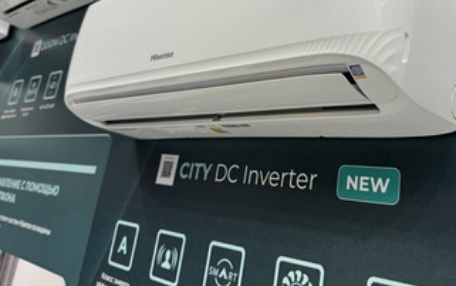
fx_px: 472
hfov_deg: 51.3
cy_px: 65
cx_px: 268
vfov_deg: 32.9
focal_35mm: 38
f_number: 1.78
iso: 80
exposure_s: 1/100
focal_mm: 6.76
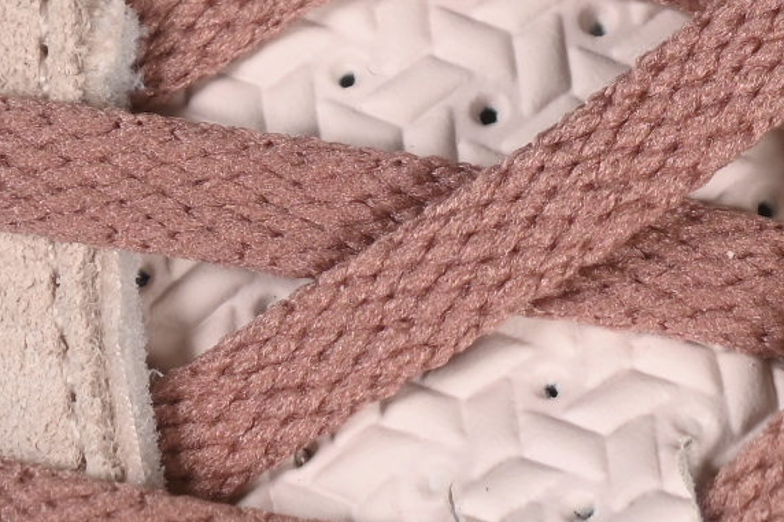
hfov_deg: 5.6
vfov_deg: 3.7
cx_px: 396
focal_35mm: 365
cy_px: -285
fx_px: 7946
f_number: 7.1
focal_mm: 50
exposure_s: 1/80
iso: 160
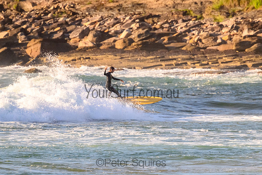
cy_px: 88
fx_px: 7591
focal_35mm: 1043
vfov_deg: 1.3
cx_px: 129
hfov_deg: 2.0
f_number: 11
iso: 2500
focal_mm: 800
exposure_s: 1/2000
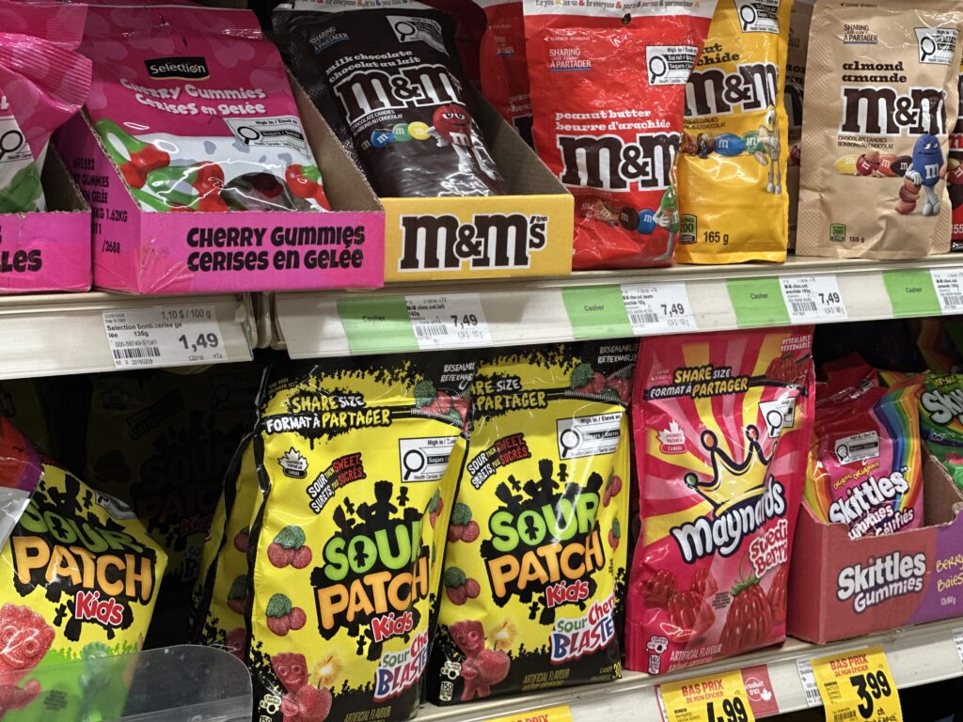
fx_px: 2142
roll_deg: -1.2
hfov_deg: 25.3
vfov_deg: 19.1
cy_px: 361
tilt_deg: -7.7
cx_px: 482
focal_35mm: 77
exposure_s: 1/120
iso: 250
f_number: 2.8
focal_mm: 9
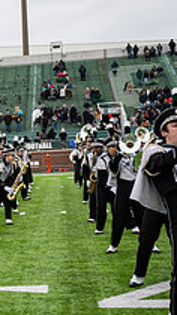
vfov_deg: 22.7
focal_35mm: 94
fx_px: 785
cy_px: 160
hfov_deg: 11.6
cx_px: -171
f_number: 2.8
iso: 100
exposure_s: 1/500
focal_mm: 32.5
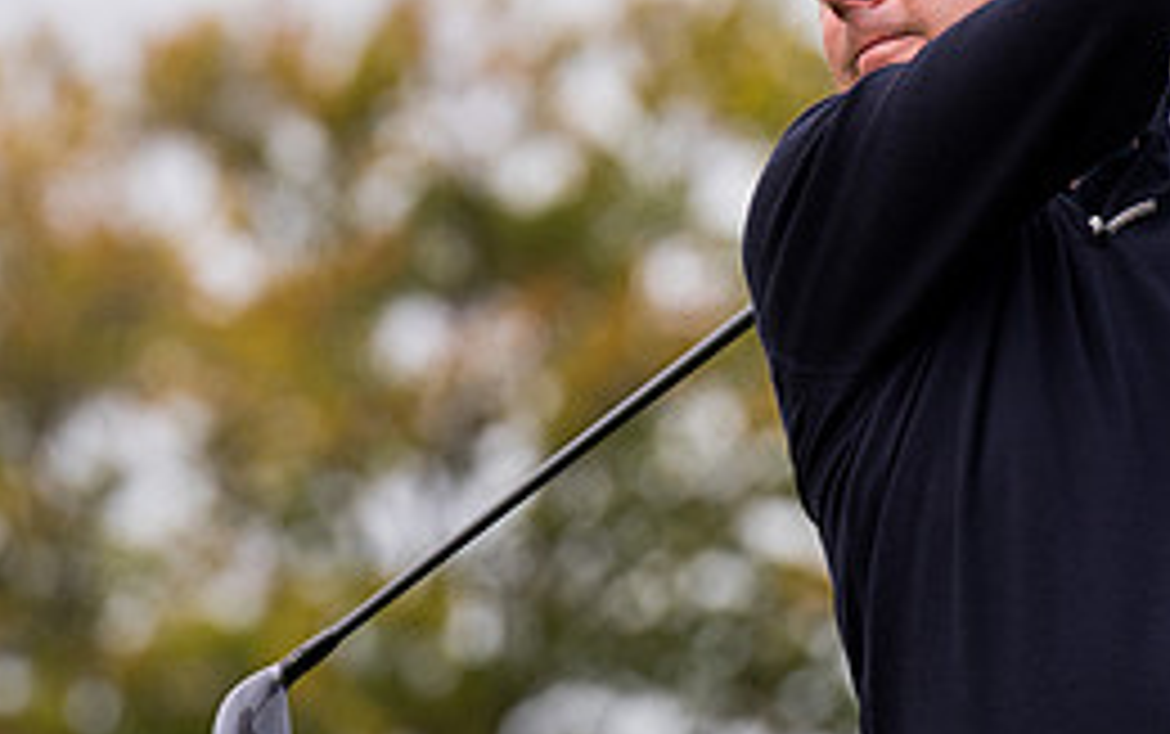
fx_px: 16499
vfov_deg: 2.5
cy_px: 242
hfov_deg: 4.1
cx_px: 711
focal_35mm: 517
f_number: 4.5
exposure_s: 1/1000
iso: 400
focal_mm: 200
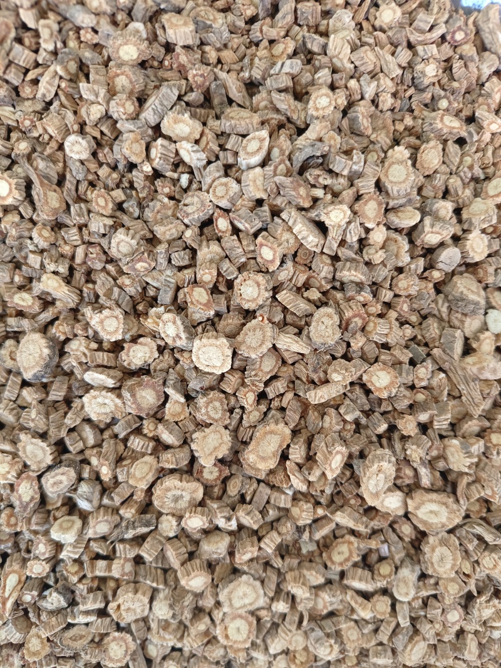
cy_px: 334
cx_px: 250
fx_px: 444
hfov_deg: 58.9
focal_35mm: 23
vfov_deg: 73.9
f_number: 1.88
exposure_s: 1/33.3
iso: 313
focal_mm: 5.5
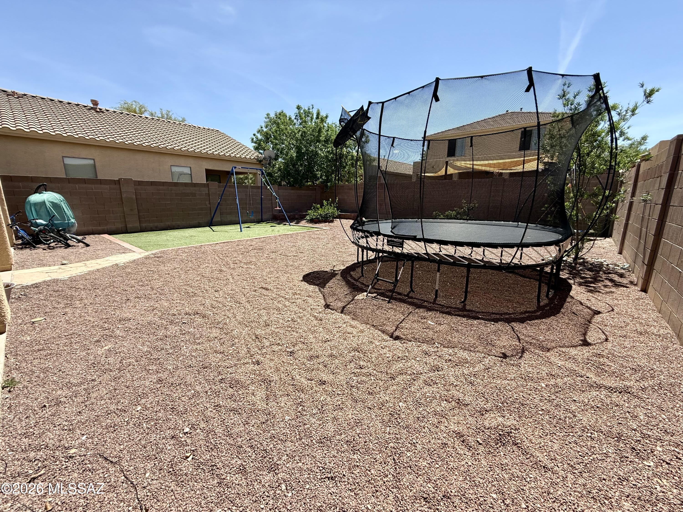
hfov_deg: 102.1
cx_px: 342
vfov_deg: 85.7
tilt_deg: -11.7
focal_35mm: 14
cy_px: 256
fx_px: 276
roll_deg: -0.5
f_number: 2.2
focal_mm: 2.22
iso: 50
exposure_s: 1/1285
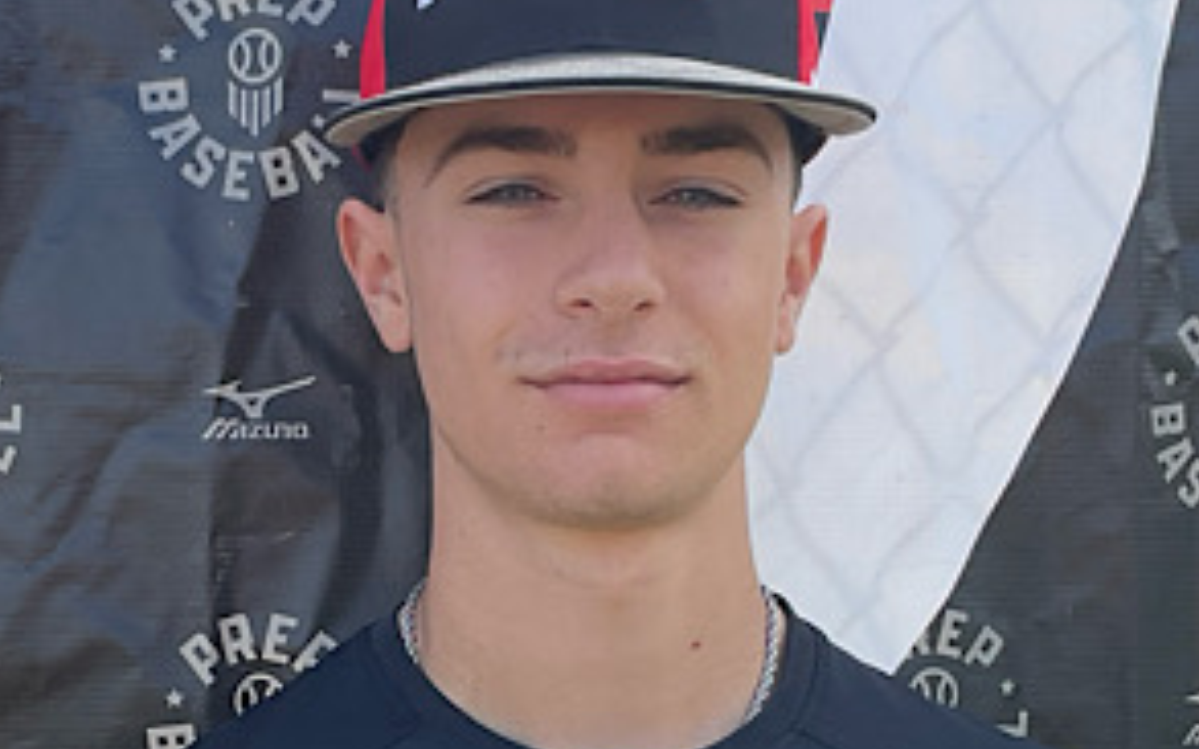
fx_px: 1372
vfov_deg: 30.1
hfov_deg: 47.2
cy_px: 548
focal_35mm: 42
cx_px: 606
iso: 16
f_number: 1.8
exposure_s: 1/529
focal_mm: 3
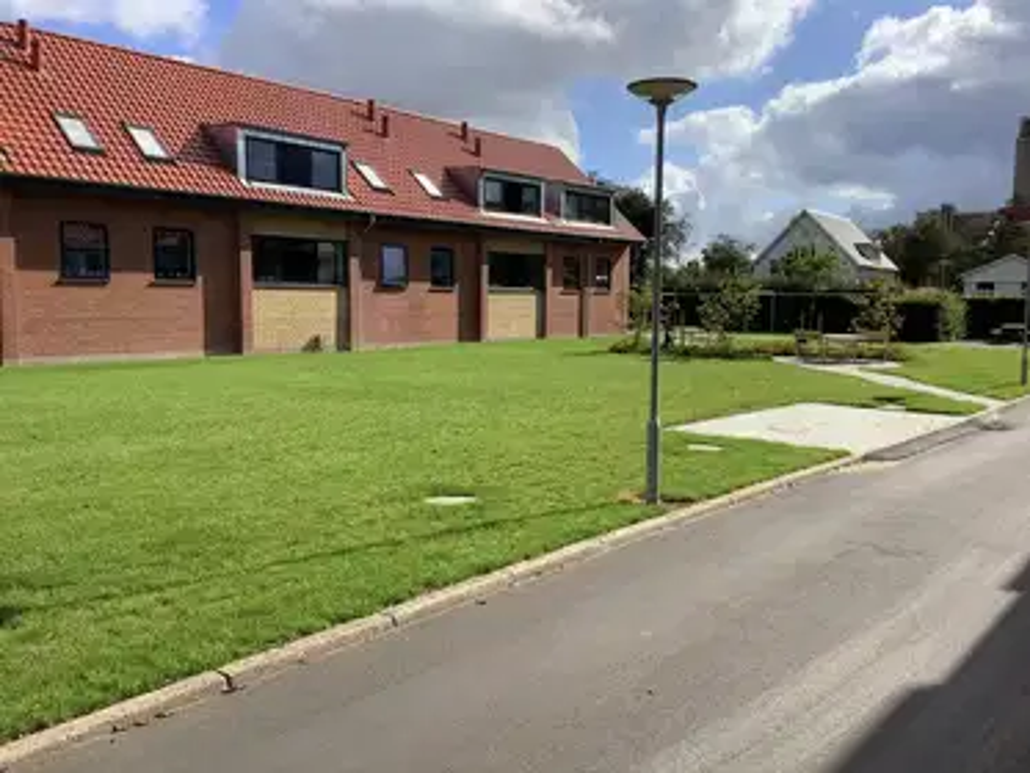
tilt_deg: -6.4
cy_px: 386
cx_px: 515
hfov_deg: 58.3
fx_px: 923
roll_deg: +0.3
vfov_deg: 45.5
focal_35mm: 31
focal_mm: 3.3
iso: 25
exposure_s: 1/1235
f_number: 2.4
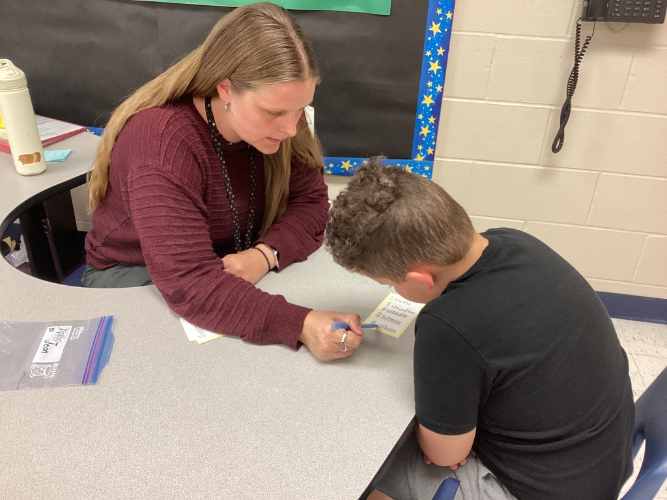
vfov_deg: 45.4
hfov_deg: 58.4
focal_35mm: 31
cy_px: 250
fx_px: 597
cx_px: 334
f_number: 2.4
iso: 250
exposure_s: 1/60
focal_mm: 3.3
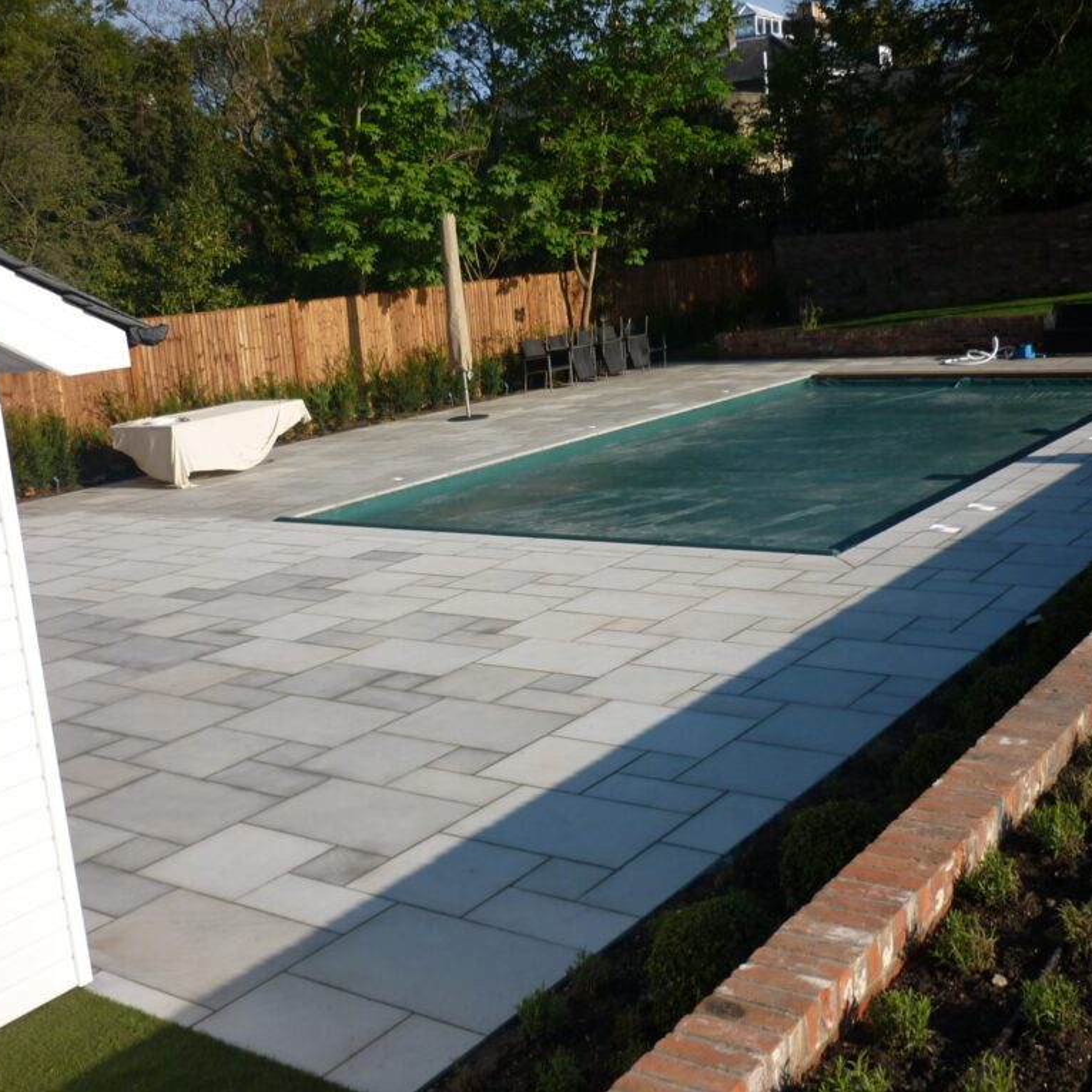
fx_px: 1392
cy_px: 546
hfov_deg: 42.8
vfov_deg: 42.8
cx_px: 576
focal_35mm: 39
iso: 80
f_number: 8
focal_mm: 5.5
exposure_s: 1/160
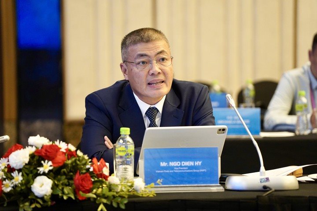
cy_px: 106
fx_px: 1761
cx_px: 158
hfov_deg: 10.3
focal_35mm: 200
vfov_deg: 6.9
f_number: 4
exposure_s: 1/200
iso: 3200
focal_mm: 200
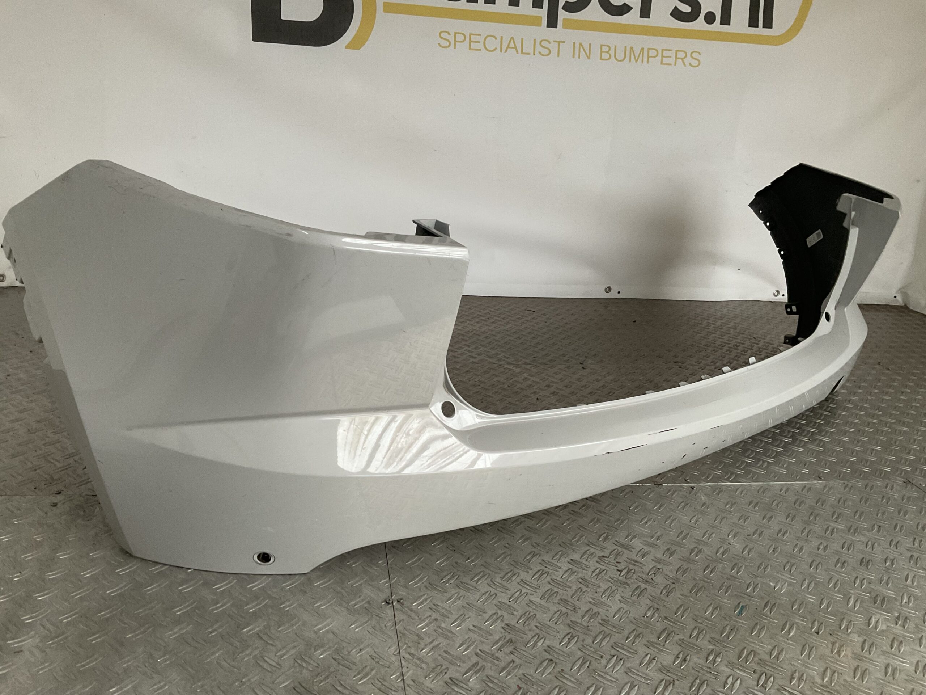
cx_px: 463
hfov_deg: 61.7
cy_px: 348
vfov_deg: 48.2
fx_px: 776
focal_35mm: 29
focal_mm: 3
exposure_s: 1/50
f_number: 1.8
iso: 160
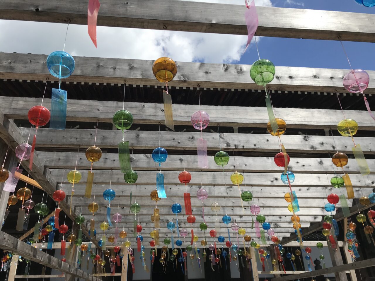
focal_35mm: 28
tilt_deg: +30.4
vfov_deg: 49.7
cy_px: 140
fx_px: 303
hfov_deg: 63.4
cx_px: 188
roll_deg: +1.1
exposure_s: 1/3195
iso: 20
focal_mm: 3.99
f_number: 1.8
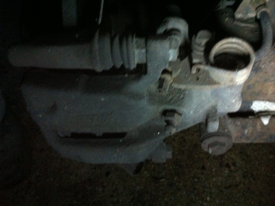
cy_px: 103
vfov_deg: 40.6
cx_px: 138
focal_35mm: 35
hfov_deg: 52.7
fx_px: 278
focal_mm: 3.85
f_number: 2.8
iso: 1000
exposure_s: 1/15
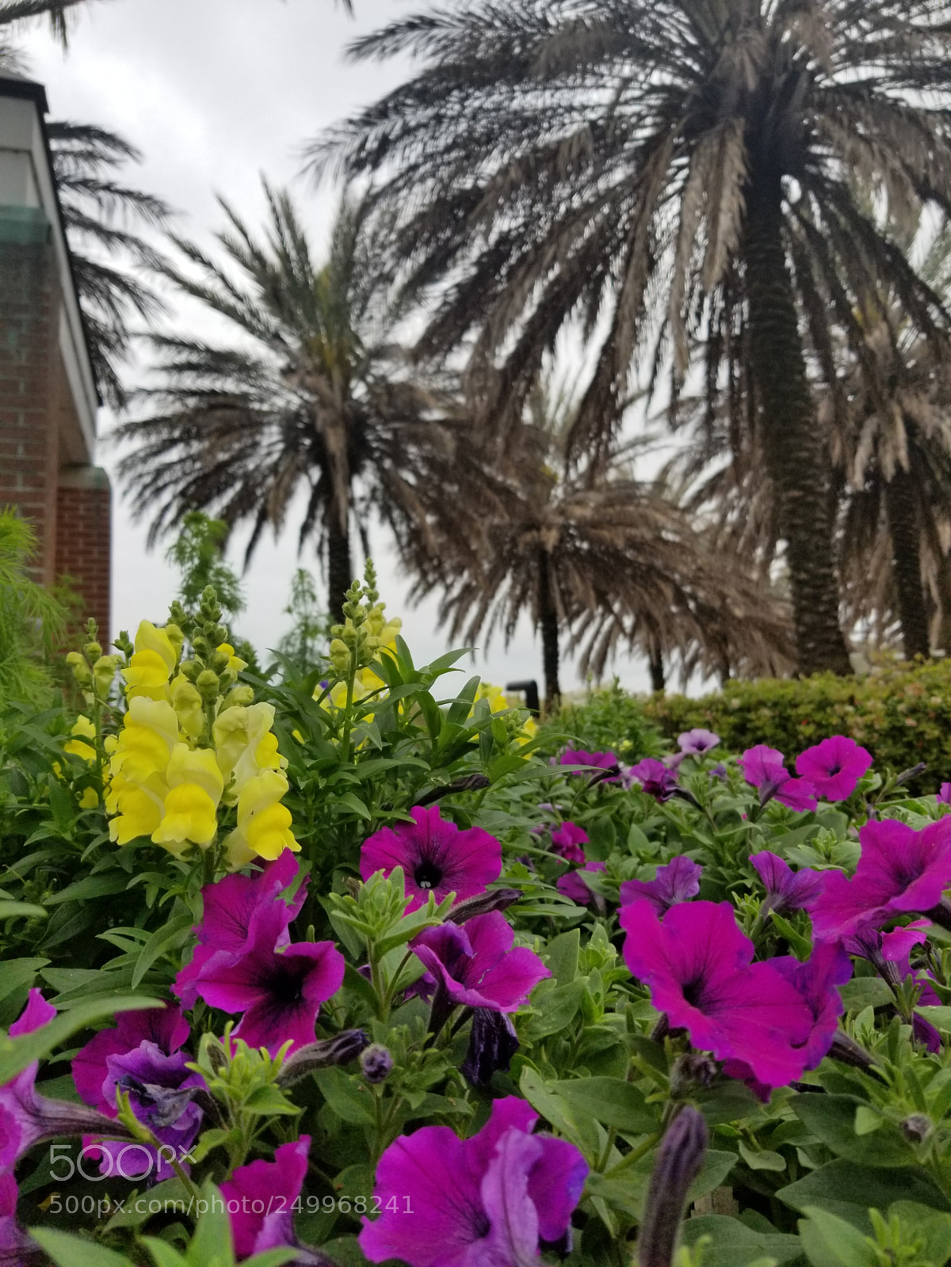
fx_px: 952
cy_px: 634
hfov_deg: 53.1
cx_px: 476
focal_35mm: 26
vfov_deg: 67.3
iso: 50
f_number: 1.7
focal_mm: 4.25
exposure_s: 1/1216
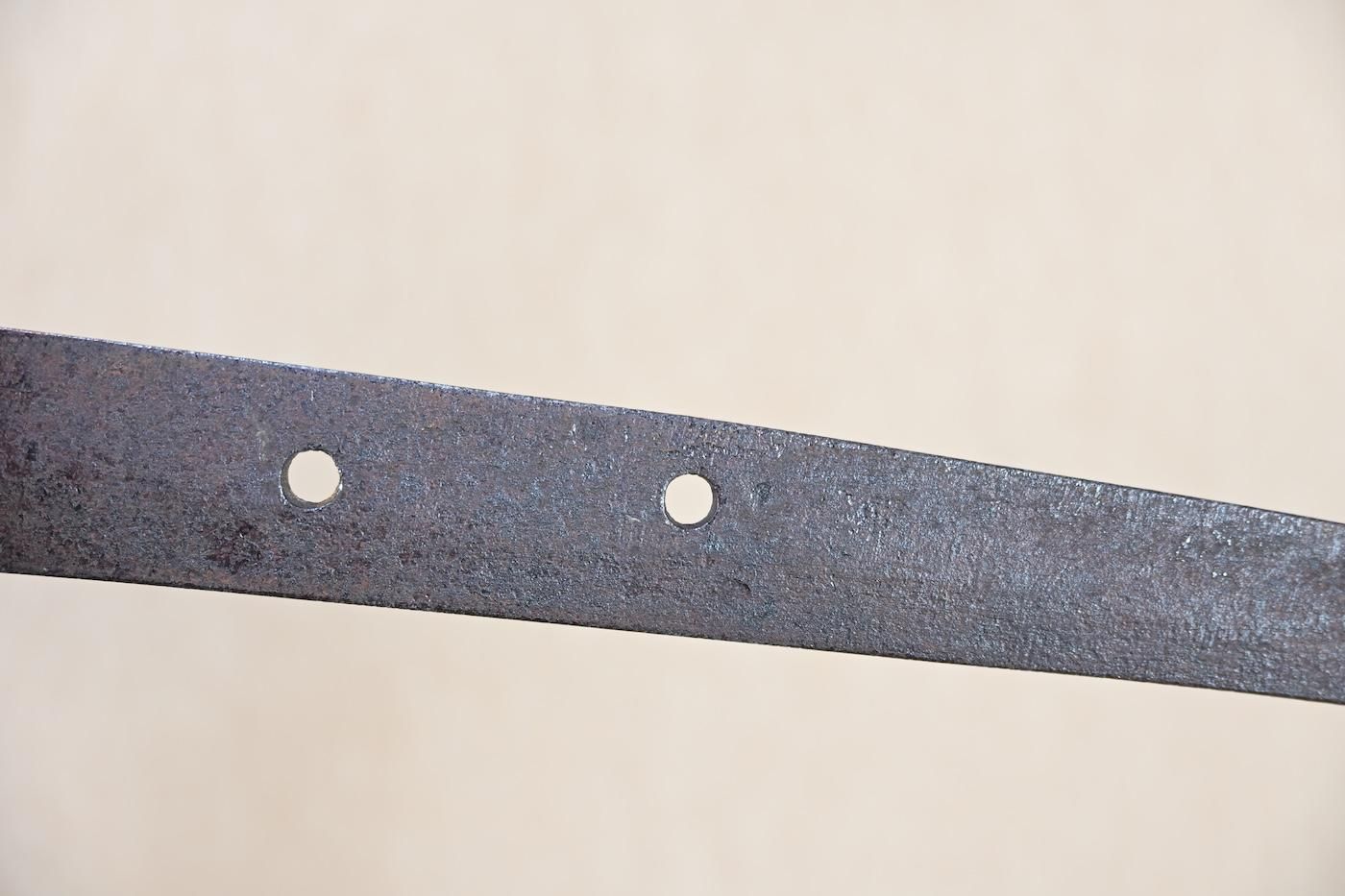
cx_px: 672
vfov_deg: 14.7
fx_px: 3474
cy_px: 448
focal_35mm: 93
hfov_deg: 21.9
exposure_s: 1/2
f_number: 5
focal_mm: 62
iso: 100
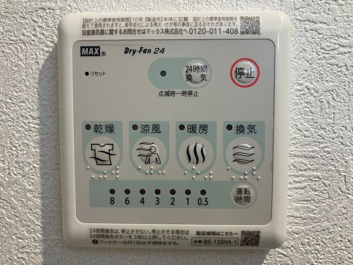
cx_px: 176
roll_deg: -0.6
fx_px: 286
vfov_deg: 49.7
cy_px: 132
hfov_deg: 63.4
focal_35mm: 28
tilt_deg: -3.7
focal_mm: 3.99
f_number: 1.8
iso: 80
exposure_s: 1/53
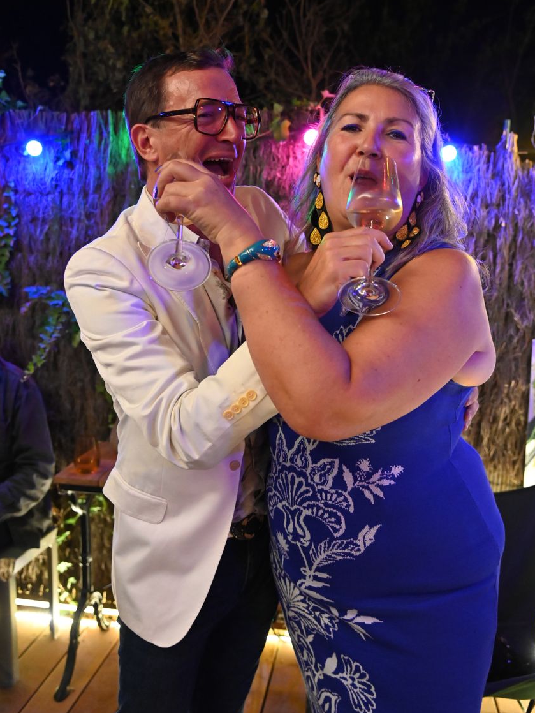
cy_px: 352
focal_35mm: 33
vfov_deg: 55.3
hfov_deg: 43.0
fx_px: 680
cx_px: 270
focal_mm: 30
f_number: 4
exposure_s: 1/60
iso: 8000
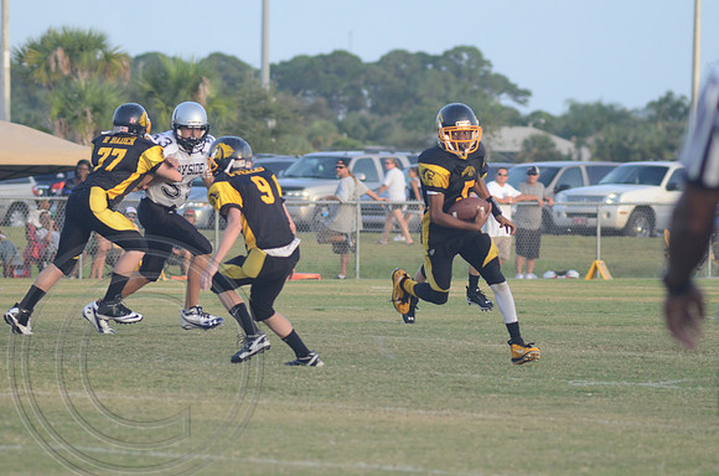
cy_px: 238
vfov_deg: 4.1
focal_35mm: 330
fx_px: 6576
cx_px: 360
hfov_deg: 6.3
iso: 800
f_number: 5.6
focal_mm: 220
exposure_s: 1/500
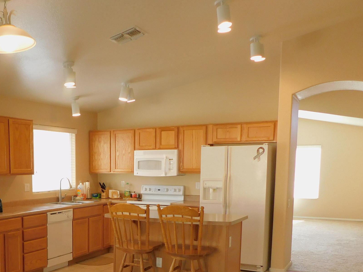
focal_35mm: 43
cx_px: 69
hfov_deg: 41.8
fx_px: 451
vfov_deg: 32.5
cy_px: 224
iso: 125
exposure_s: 1/30
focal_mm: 4
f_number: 3
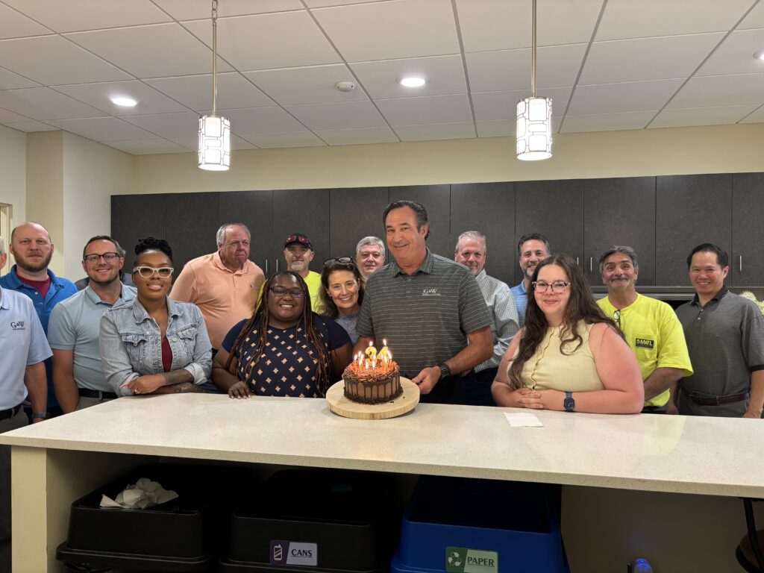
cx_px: 382
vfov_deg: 53.1
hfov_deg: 67.3
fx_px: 574
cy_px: 286
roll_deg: +0.5
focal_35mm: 26
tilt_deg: +0.4
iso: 160
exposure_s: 1/60
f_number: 1.6
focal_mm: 5.96
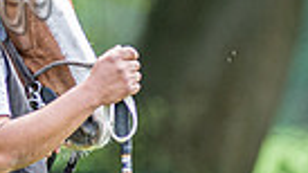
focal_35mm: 1998
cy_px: 246
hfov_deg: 1.1
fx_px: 16314
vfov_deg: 0.6
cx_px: -277
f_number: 3.2
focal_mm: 300
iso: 400
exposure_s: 1/1000
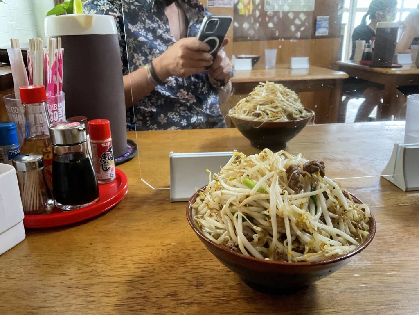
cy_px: 158
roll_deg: +0.7
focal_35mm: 29
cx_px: 210
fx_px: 351
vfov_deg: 48.2
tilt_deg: -21.1
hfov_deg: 61.7
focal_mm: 3
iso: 250
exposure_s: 1/60
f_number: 1.8
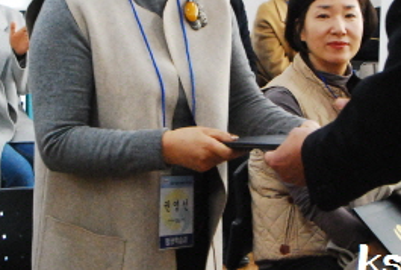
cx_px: 203
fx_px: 1150
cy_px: -11
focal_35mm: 103
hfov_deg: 19.8
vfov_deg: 13.2
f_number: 9
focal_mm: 28
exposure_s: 1/160
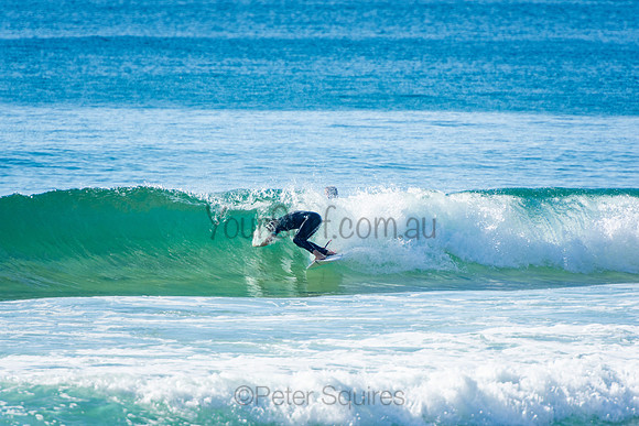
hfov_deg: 3.4
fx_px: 10652
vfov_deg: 2.3
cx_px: 320
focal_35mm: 600
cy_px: 213
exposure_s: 1/1250
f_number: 5.6
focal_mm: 400
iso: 250
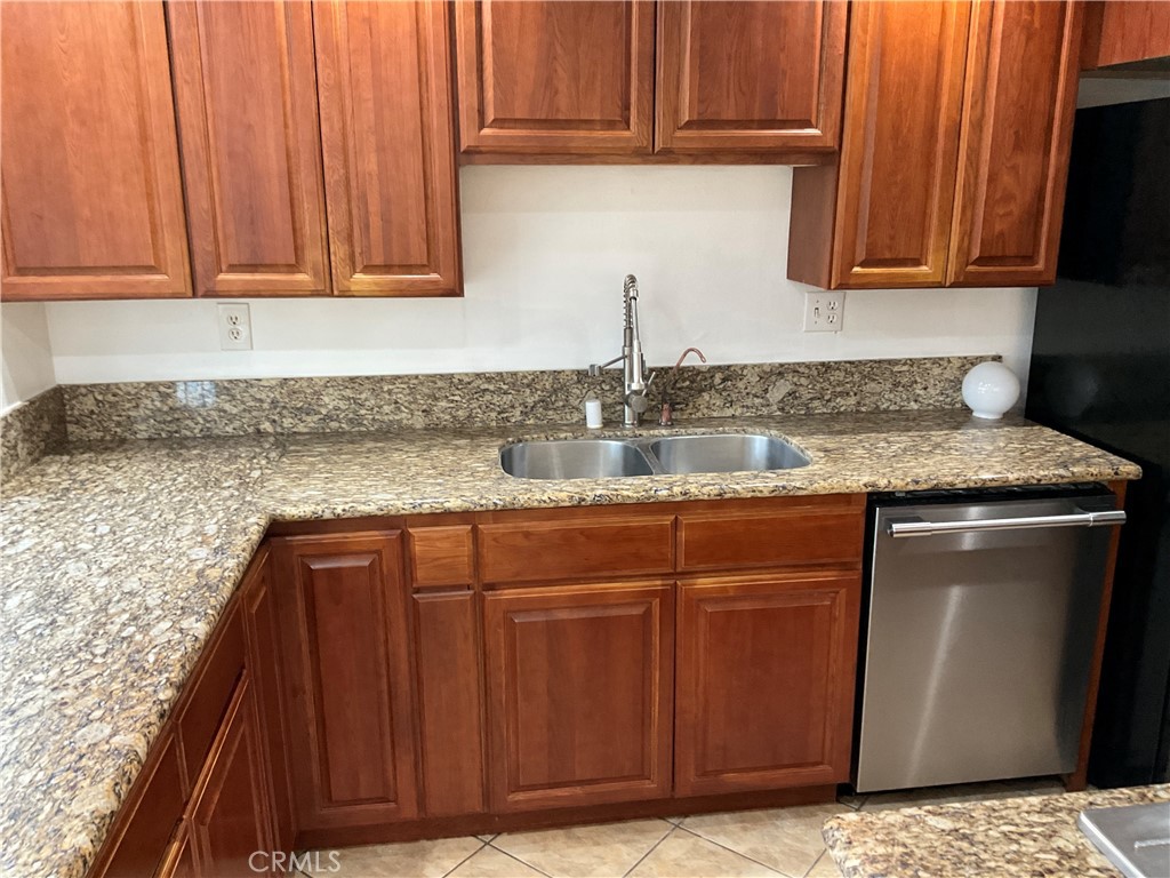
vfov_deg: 48.2
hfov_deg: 61.7
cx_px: 585
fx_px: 980
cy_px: 439
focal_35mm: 29
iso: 160
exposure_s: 1/60
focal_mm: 3
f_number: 1.8
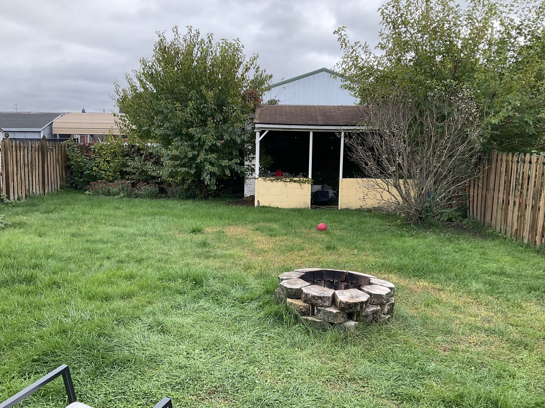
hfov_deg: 61.7
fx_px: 457
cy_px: 204
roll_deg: +0.2
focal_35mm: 29
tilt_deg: -5.7
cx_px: 272
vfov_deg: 48.2
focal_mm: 3
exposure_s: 1/391
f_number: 1.8
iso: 16
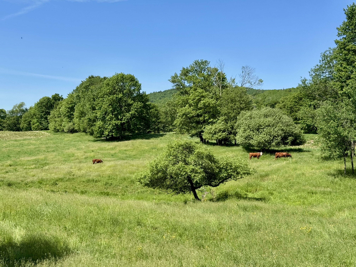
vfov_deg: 30.3
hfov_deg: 39.7
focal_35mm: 48
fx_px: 494
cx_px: 178
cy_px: 134
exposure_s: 1/3817
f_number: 1.78
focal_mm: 6.76
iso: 64
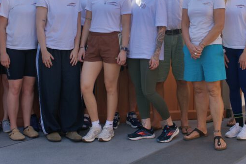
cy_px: 19
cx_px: 170
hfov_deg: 26.8
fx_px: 513
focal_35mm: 75
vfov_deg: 17.9
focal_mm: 37
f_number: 7.1
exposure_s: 1/100
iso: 100
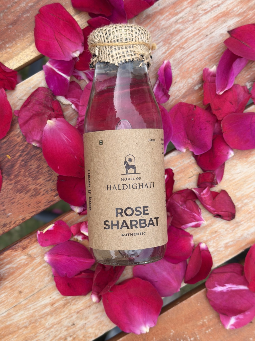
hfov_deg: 30.3
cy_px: 170
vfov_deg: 39.7
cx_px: 128
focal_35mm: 48
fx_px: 471
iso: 64
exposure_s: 1/846
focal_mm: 6.76
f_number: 1.78
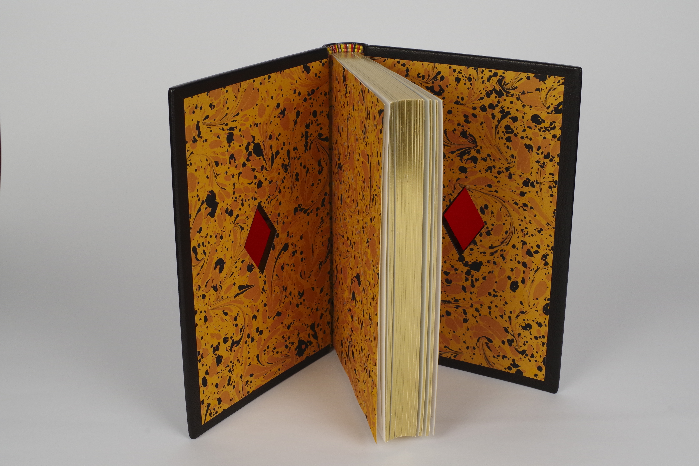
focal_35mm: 53
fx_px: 1029
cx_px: 350
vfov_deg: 25.5
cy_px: 233
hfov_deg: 37.5
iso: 1600
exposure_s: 1/160
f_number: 13
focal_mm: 35
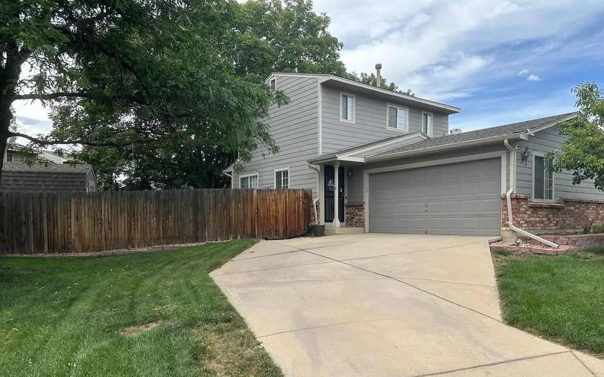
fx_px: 428
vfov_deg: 47.3
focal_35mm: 26
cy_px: 226
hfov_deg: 70.4
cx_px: 306
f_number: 1.78
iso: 80
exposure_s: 1/1880
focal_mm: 6.86
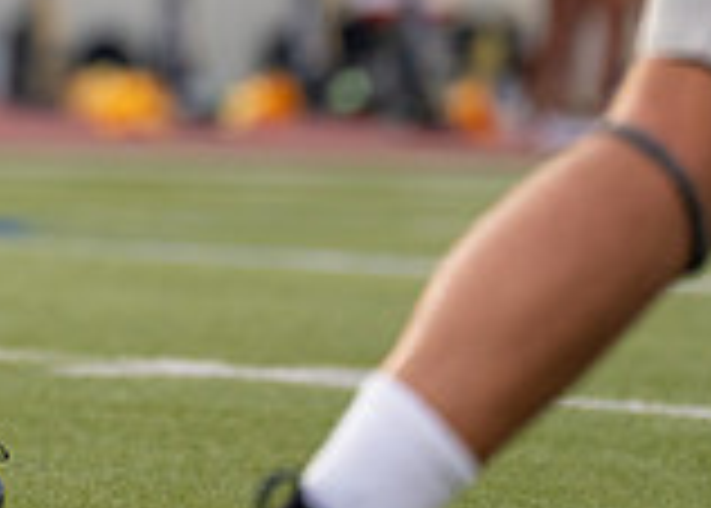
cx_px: -301
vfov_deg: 1.7
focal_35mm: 829
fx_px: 16747
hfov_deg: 2.4
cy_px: -322
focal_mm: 200
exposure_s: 1/2000
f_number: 2.8
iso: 800
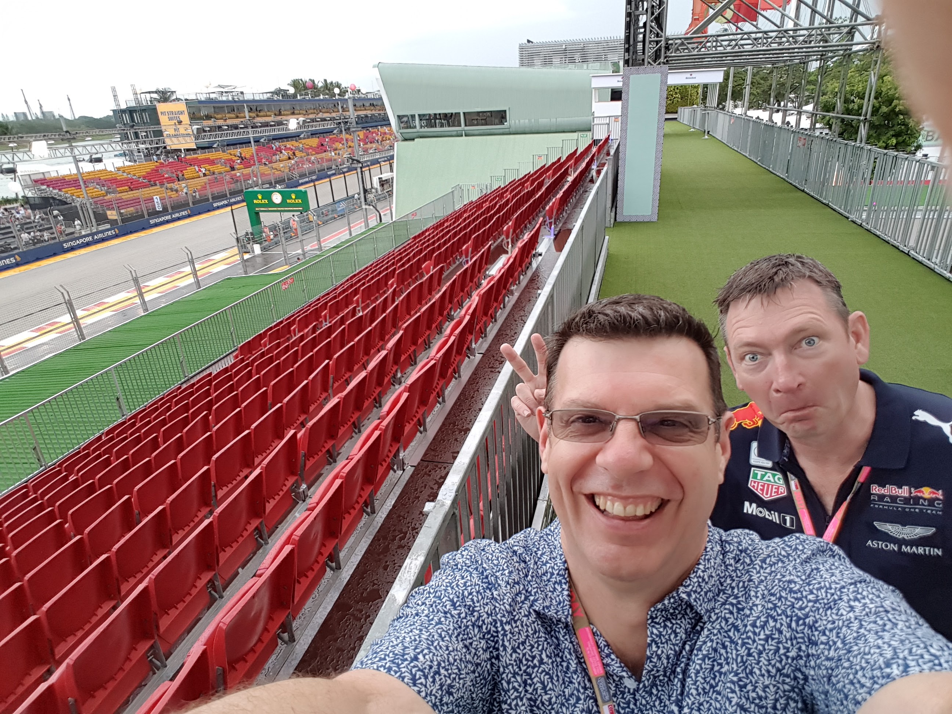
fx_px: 578
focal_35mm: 21
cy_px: 357
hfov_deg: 79.0
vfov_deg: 63.4
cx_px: 476
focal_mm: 2.1
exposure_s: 1/293
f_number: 1.7
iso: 50
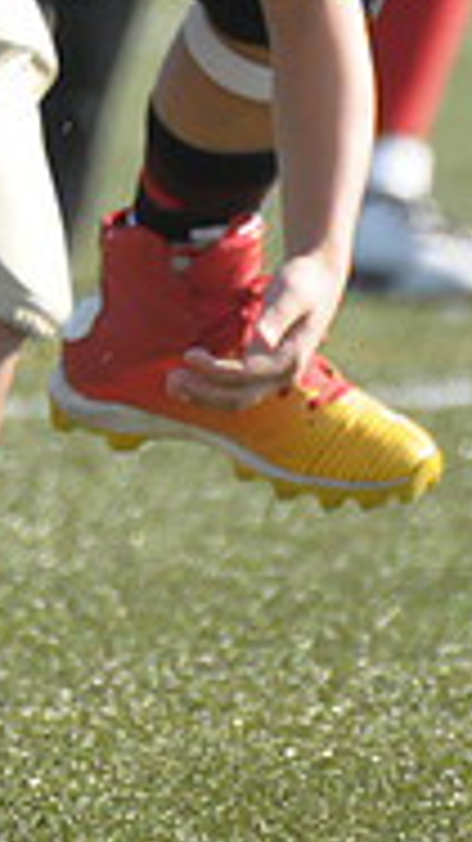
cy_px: -266
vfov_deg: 1.1
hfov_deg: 0.6
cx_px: 151
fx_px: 43468
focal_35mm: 1951
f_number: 4
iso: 1600
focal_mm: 400
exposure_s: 1/5000
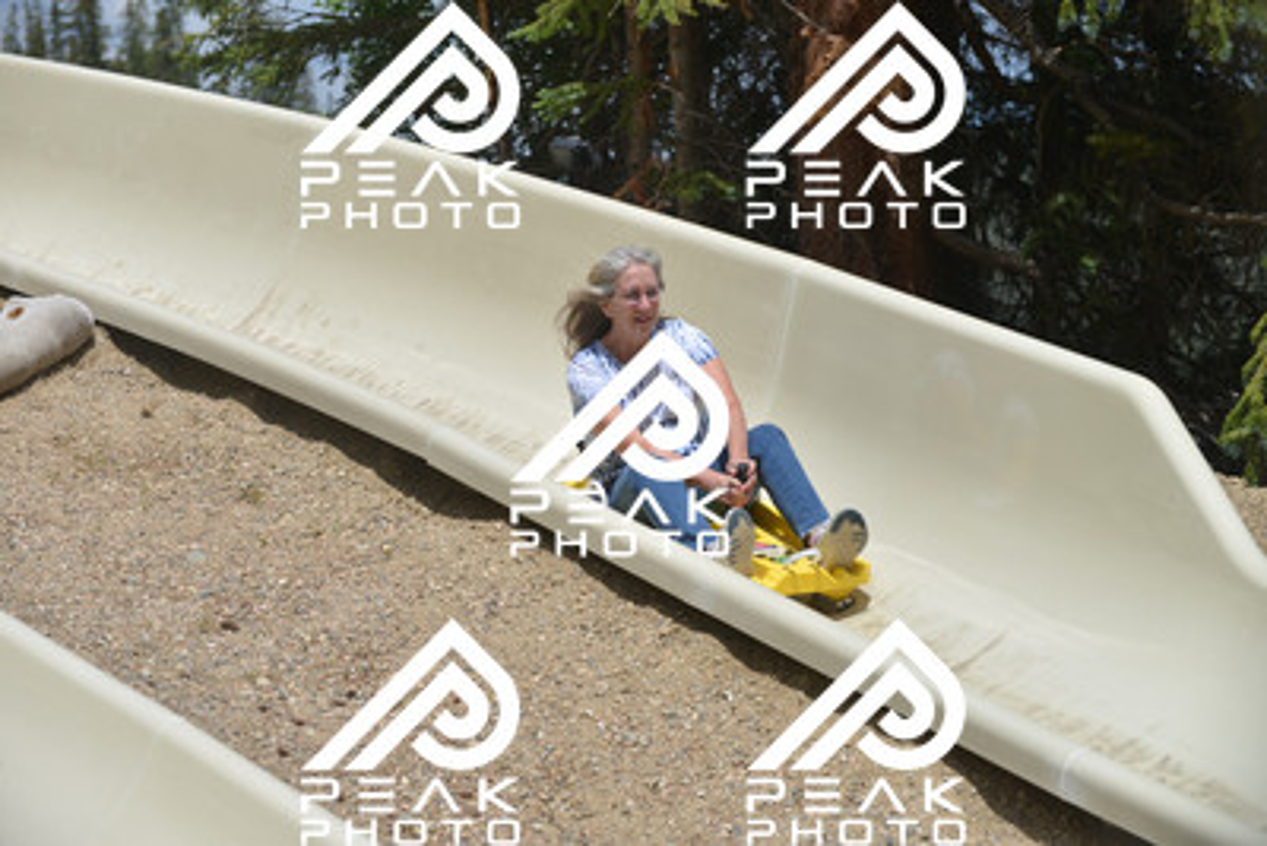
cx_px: 634
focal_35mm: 122
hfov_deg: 16.8
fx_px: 4295
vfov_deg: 11.2
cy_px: 423
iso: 100
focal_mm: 122
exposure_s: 1/800
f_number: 6.3
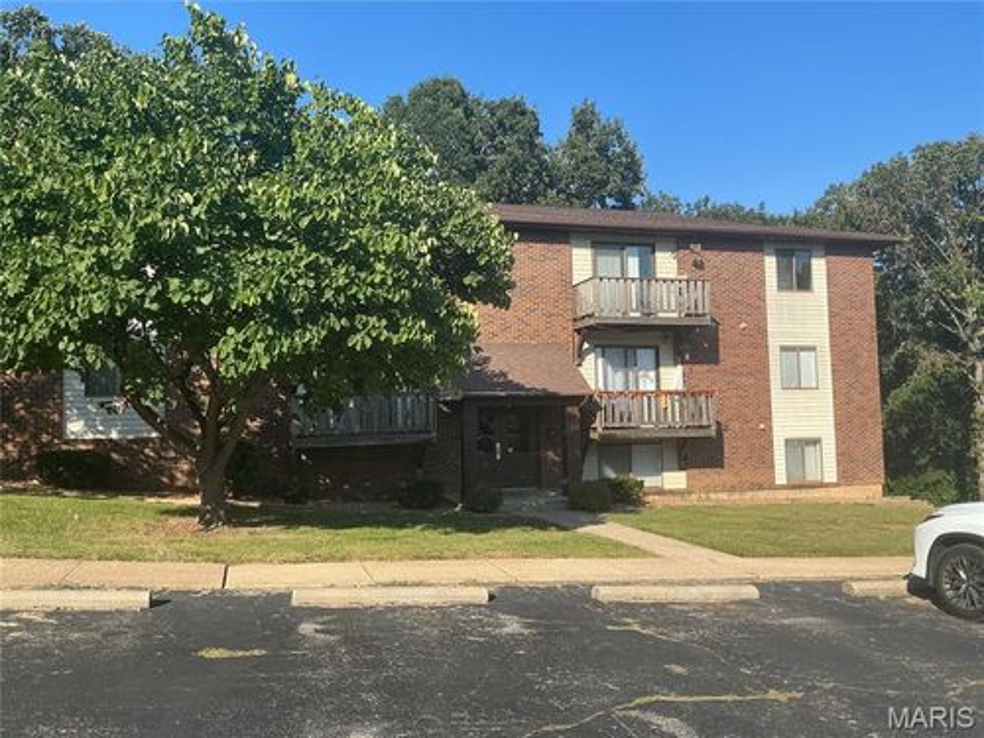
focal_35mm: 29
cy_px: 369
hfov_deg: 61.7
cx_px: 492
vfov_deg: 48.2
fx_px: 824
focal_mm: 3
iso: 25
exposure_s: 1/1121
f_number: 1.8
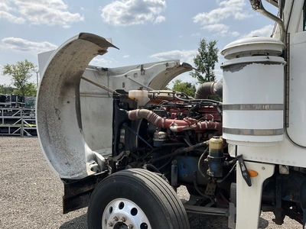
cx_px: 153
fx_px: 256
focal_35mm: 29
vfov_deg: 48.2
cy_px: 114
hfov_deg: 61.7
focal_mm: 3
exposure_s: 1/2227
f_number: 1.8
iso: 25
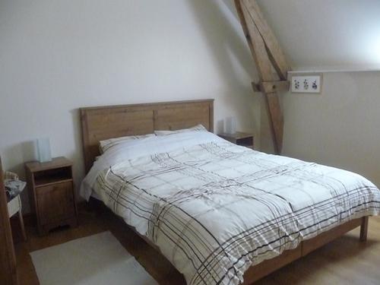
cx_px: 190
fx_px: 307
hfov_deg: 63.4
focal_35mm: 28
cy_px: 142
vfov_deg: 49.7
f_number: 3.3
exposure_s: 1/100
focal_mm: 4.7
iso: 1600
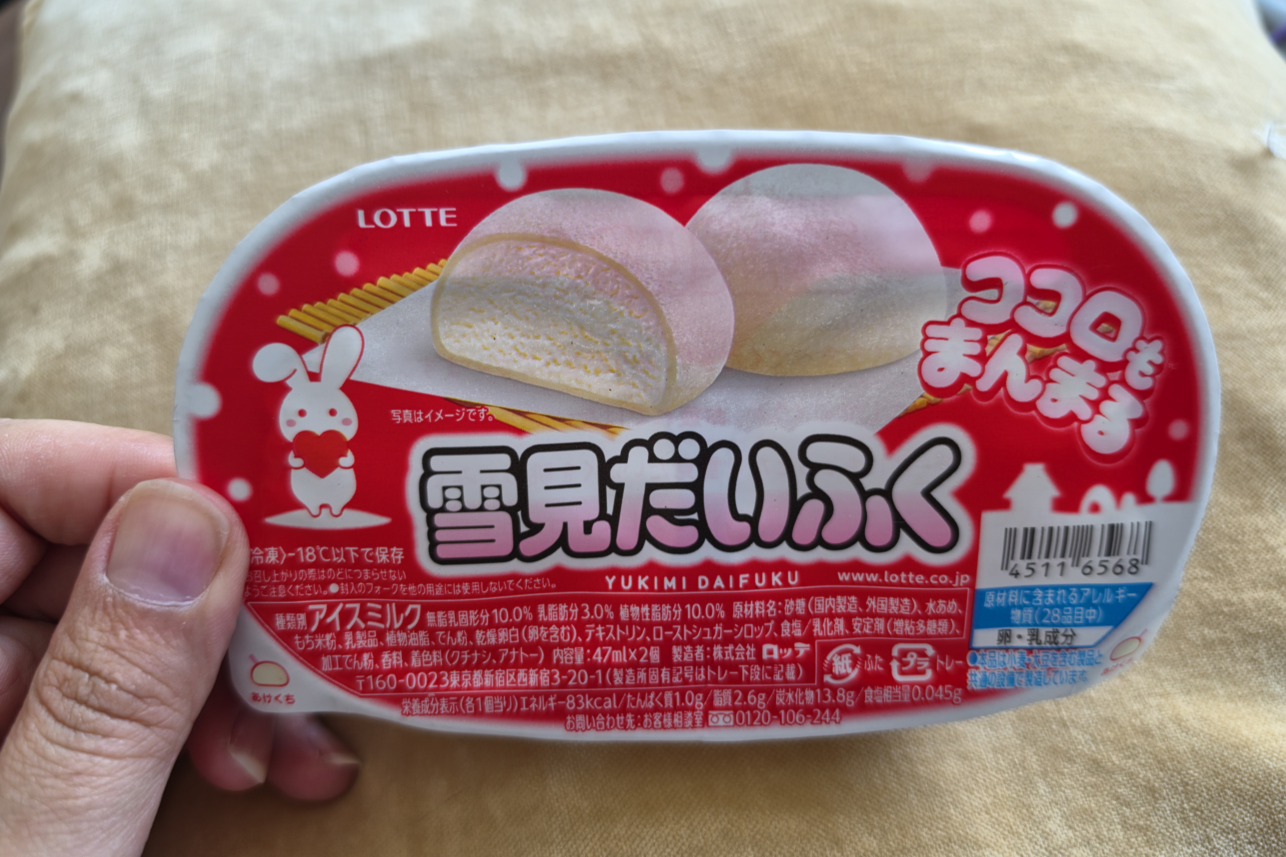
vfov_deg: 53.1
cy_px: 419
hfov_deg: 73.7
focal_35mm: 24
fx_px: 857
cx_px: 642
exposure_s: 1/120
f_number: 1.4
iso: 50
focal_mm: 6.5
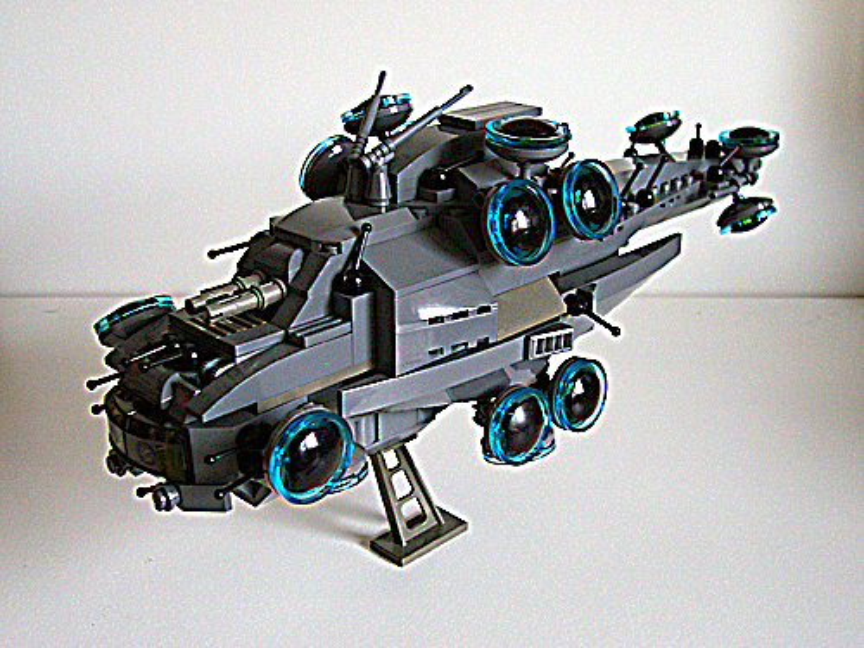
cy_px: 324
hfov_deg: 44.8
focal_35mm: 42
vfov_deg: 34.3
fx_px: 1048
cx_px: 432
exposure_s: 1/39.3
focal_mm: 7
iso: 145
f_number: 2.9
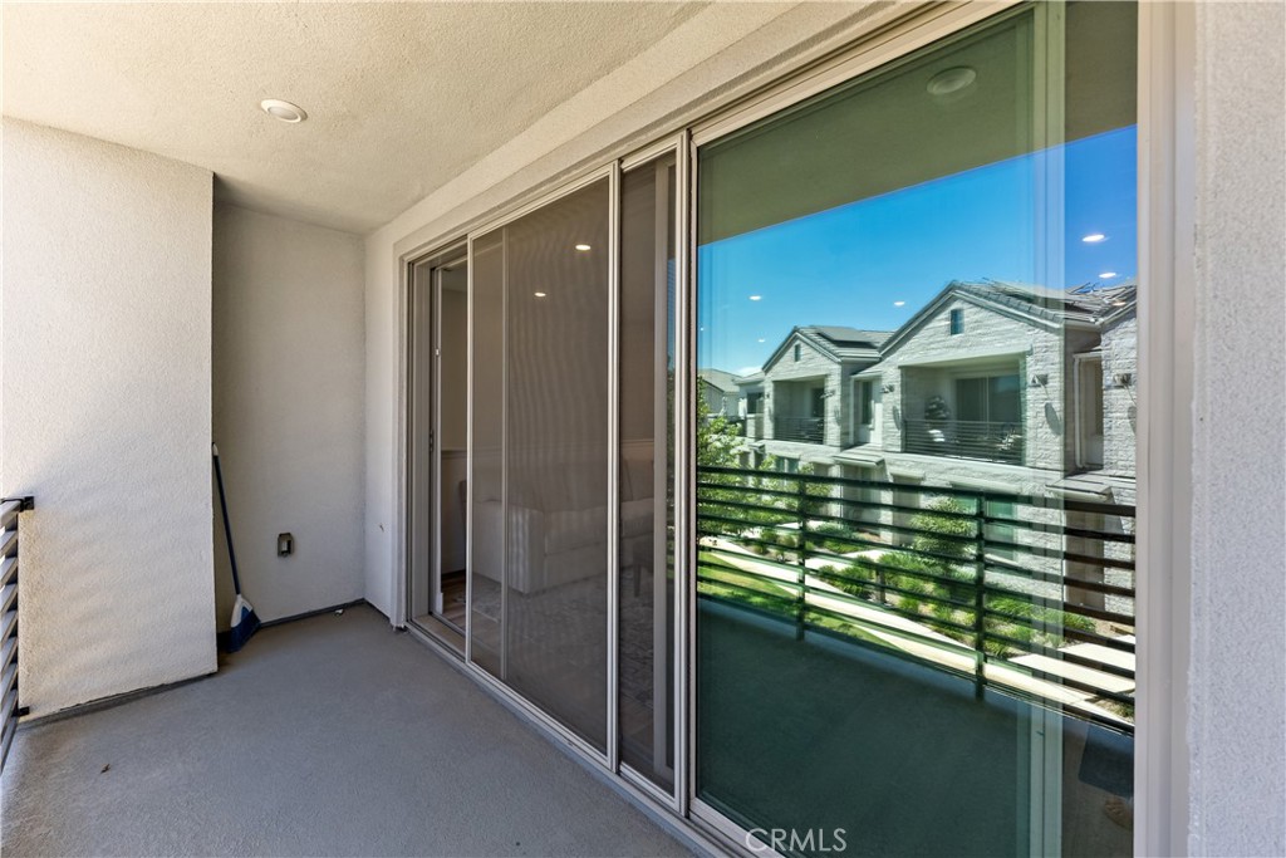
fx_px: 500
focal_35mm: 14
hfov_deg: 104.2
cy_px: 429
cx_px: 643
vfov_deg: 81.2
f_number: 4
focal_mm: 14
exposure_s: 1/160
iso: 100
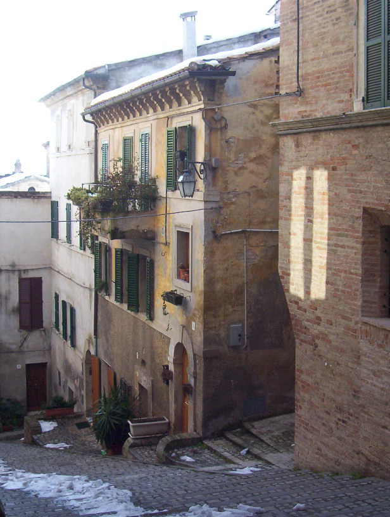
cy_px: 258
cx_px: 195
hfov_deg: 28.7
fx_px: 763
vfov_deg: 37.4
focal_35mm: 51
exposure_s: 1/284
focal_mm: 7.88
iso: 100
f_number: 3.16
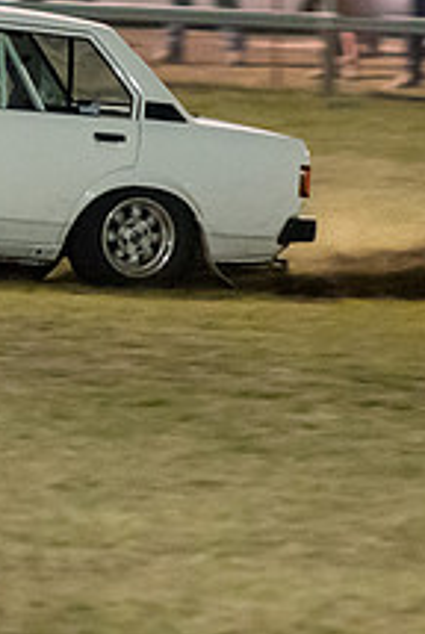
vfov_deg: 2.6
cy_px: 118
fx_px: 14244
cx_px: 35
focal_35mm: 807
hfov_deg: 1.7
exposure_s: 1/160
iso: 4000
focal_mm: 200
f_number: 2.8
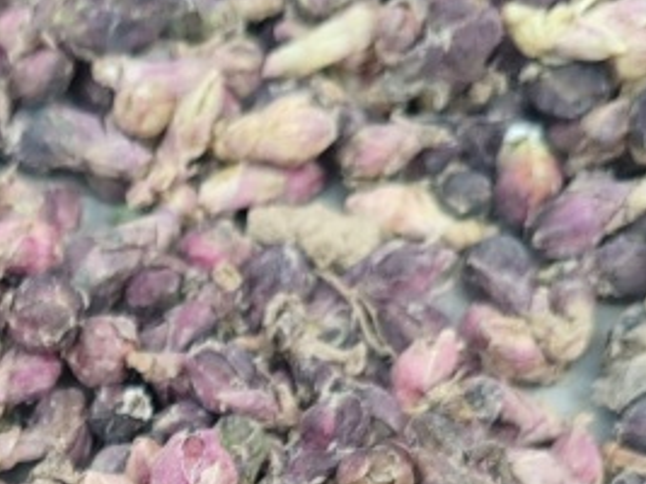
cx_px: -119
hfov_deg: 17.4
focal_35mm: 108
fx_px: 2015
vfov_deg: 12.5
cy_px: 885
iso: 200
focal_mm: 6.12
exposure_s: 1/100
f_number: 1.9
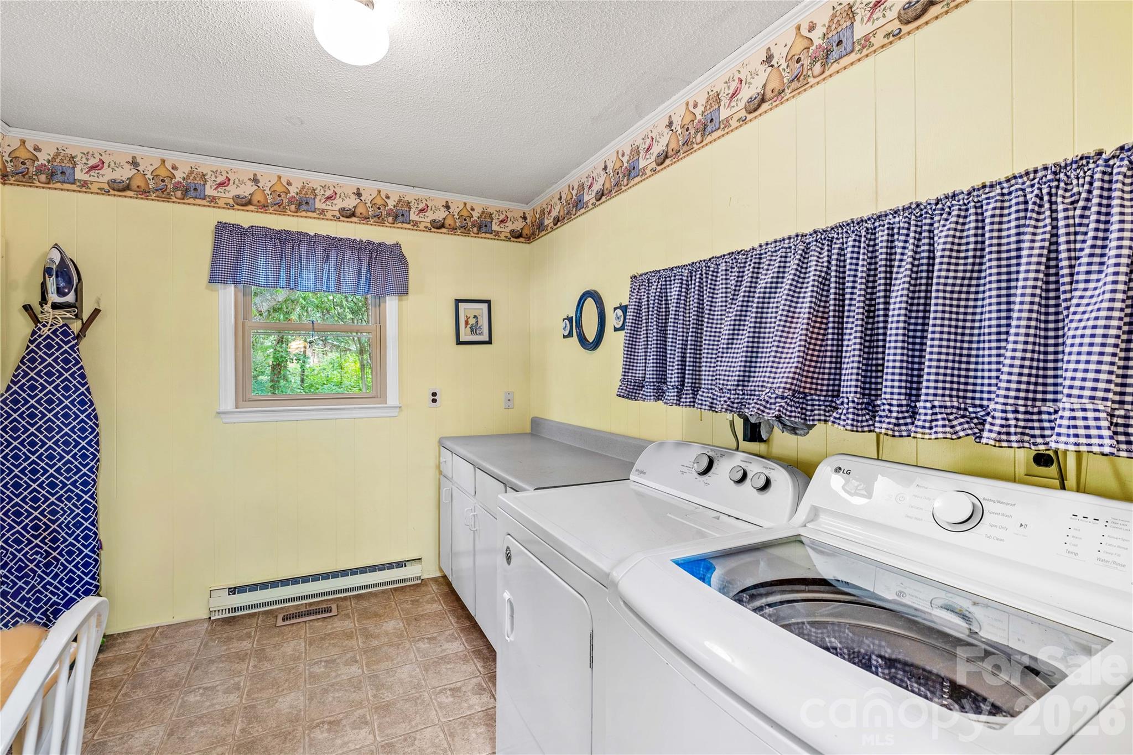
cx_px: 566
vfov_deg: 73.7
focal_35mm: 16
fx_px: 503
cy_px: 378
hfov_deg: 96.7
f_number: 8
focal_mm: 16
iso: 100
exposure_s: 2.5
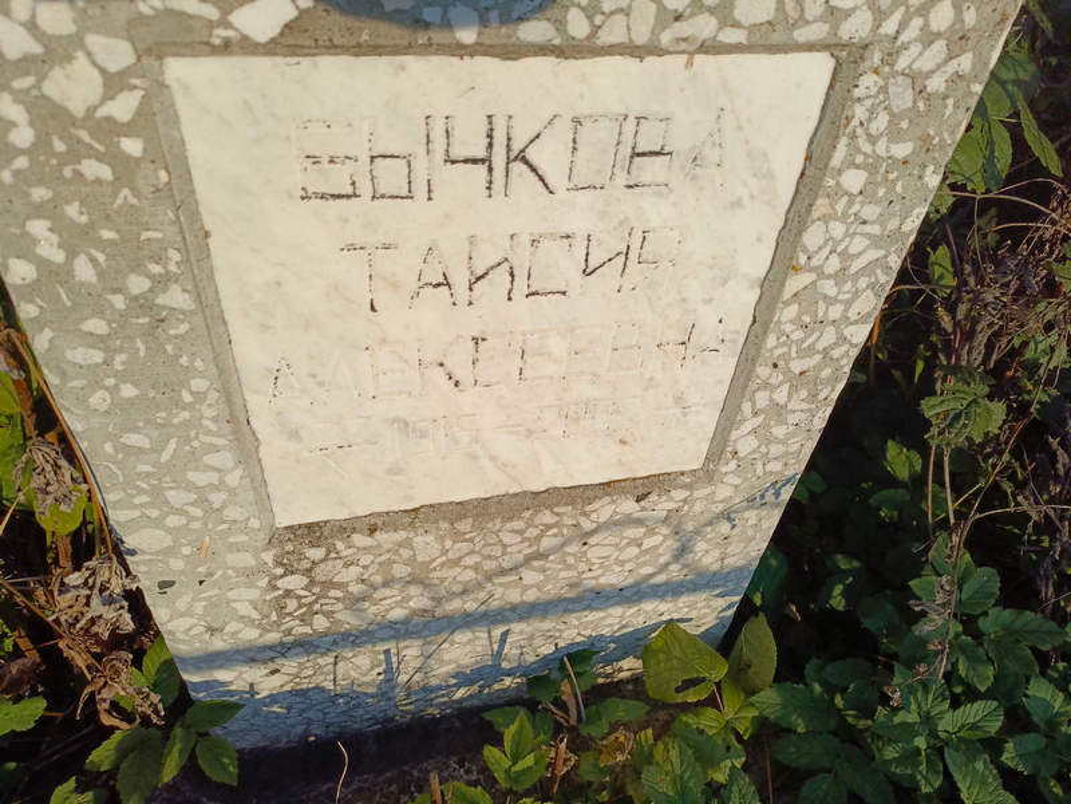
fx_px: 773
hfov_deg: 69.4
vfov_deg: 54.9
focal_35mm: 25
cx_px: 536
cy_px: 402
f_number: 1.69
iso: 119
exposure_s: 1/1323
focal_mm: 4.76
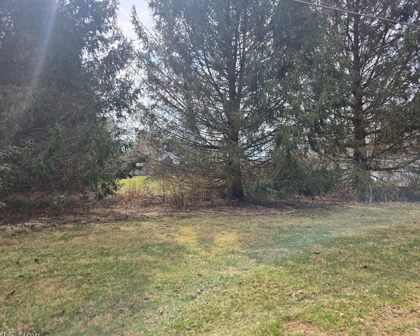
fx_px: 311
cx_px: 226
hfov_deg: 68.0
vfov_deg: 56.8
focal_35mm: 25
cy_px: 168
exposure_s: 1/992
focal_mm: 5.4
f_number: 1.8
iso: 25
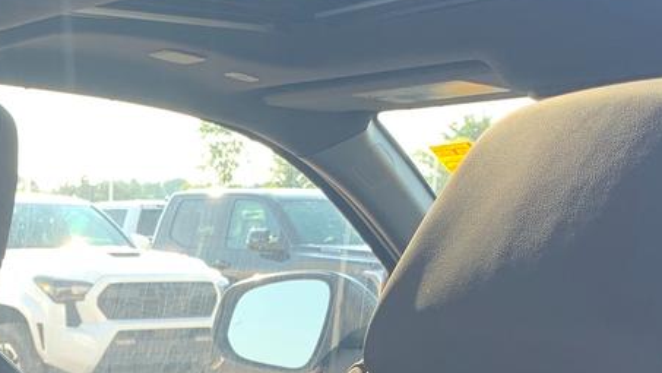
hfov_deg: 26.0
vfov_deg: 13.6
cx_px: 118
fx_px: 1405
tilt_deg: -17.5
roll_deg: -0.5
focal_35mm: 80
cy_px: 657
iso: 32
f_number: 1.8
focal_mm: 4.25
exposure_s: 1/121
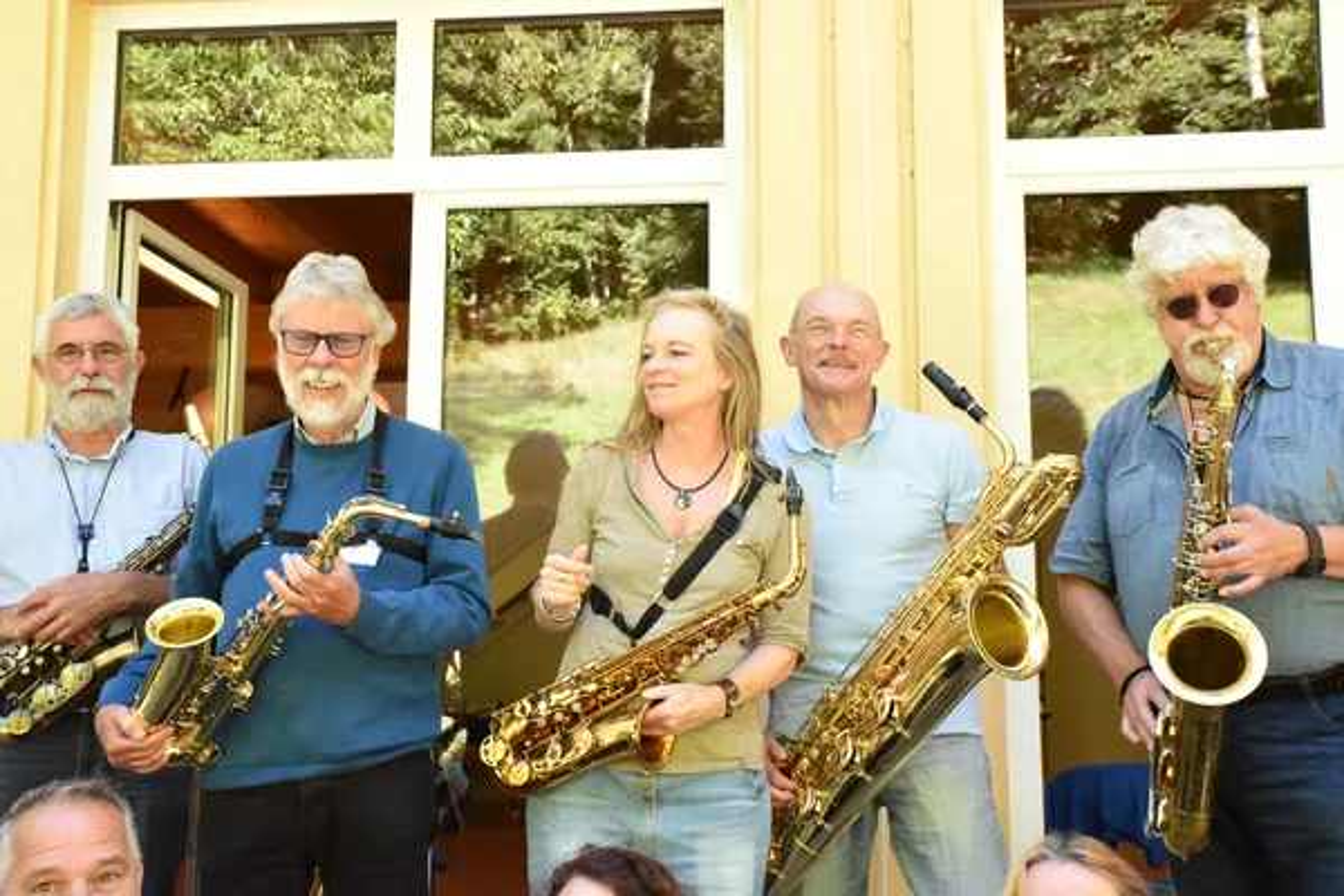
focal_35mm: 40
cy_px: 448
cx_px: 672
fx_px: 1493
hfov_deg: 48.5
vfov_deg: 33.4
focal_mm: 40
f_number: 13
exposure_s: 1/640
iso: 12800
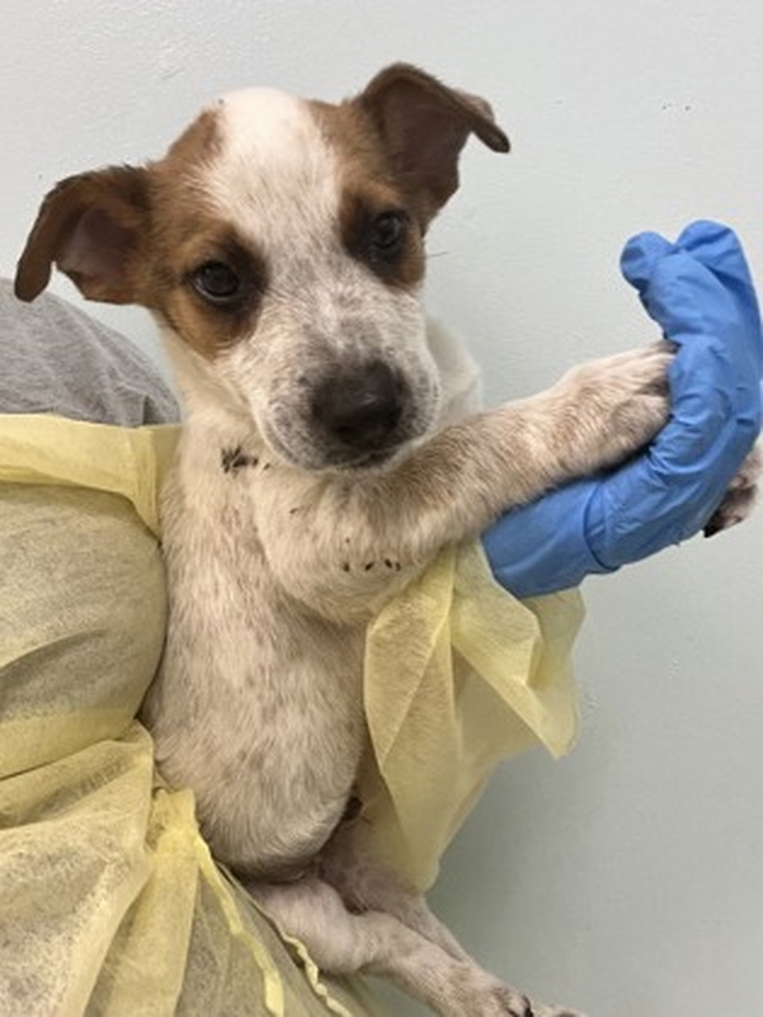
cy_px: 508
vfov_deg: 60.0
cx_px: 382
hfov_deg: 46.8
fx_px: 882
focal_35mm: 30
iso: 160
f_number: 2.2
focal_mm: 2.71
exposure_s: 1/60
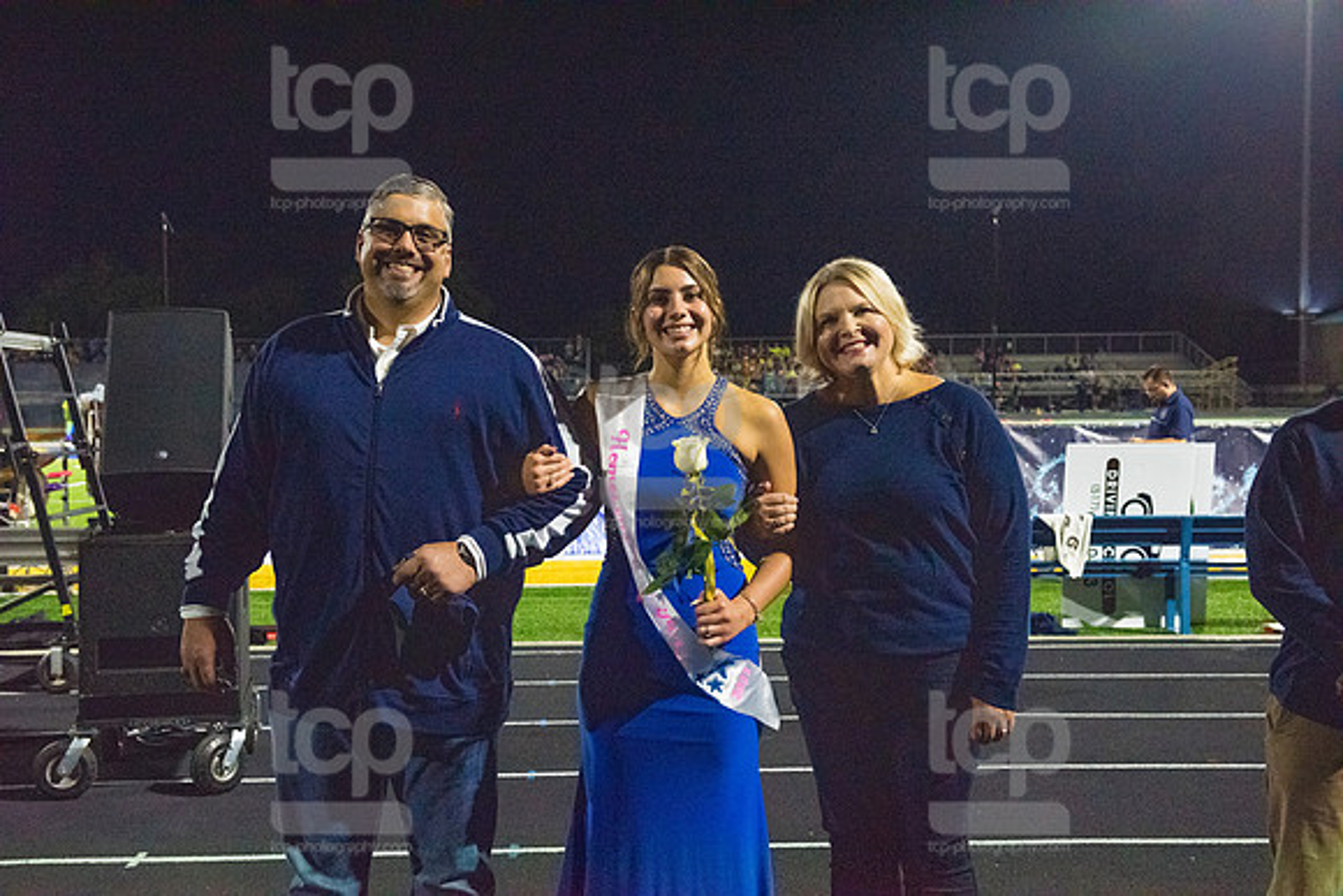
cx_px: 672
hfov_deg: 43.6
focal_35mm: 45
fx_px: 1679
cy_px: 448
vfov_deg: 29.9
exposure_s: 1/500
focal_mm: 45
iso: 8000
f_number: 5
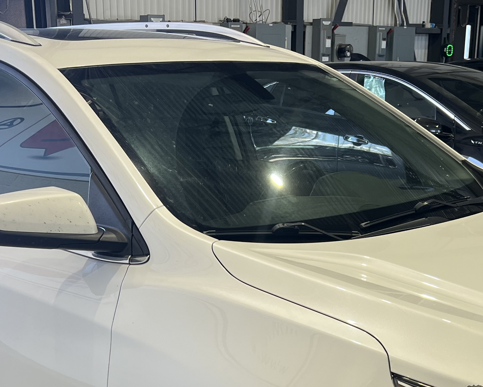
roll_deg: -0.3
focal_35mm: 66
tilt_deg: -20.2
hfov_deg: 28.7
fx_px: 943
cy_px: 380
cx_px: 258
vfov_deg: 22.3
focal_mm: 5.7
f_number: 1.5
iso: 40
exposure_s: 1/120
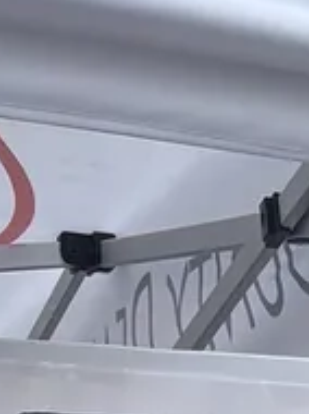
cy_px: 1399
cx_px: 838
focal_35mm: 192
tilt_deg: -15.6
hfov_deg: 7.1
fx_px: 2290
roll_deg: -1.5
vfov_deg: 8.1
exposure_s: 1/666
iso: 50
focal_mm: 5.96
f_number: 1.6
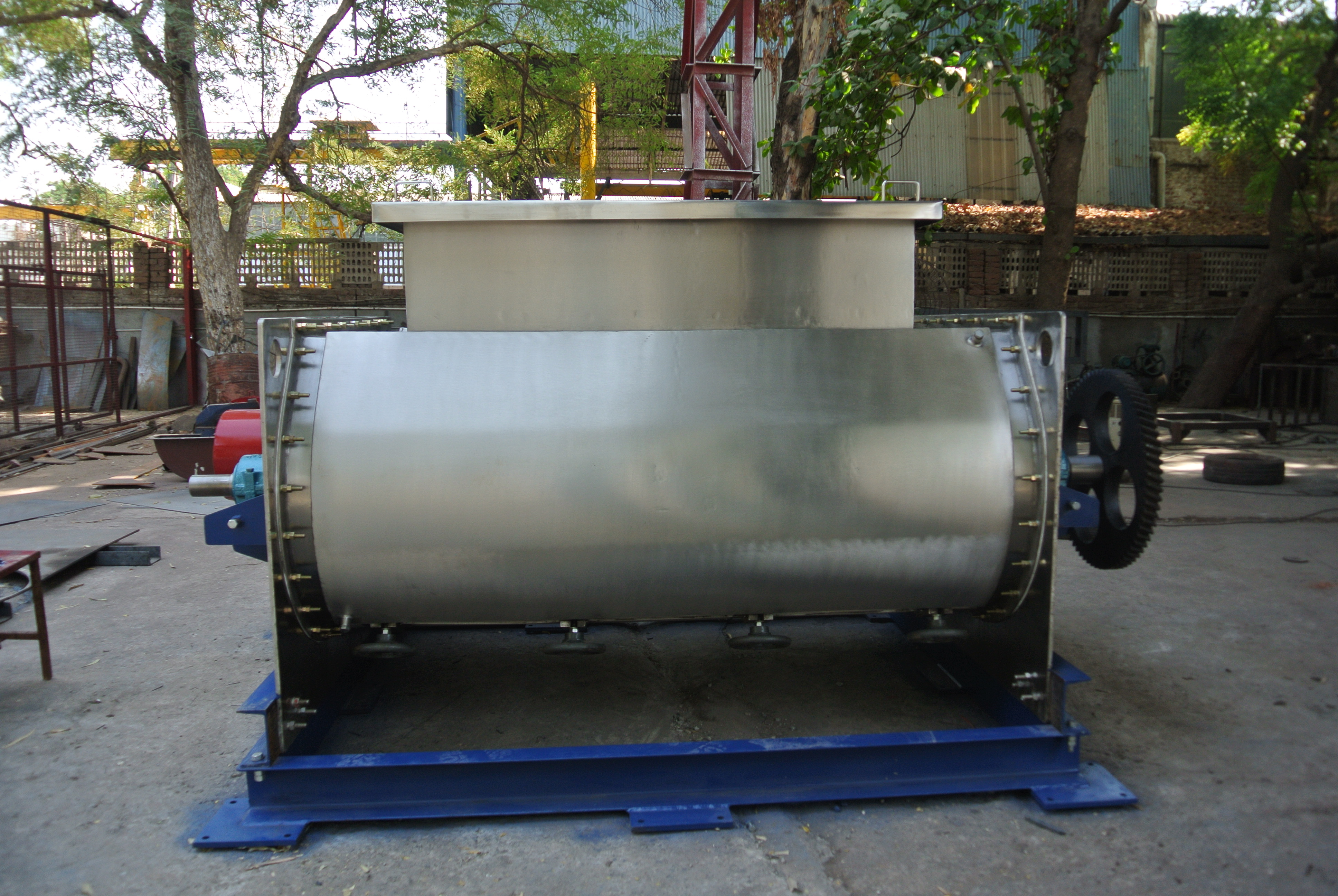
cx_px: 669
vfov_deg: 48.0
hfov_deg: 67.3
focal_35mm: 27
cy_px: 448
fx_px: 1005
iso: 100
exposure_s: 1/125
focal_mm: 10
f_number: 3.5
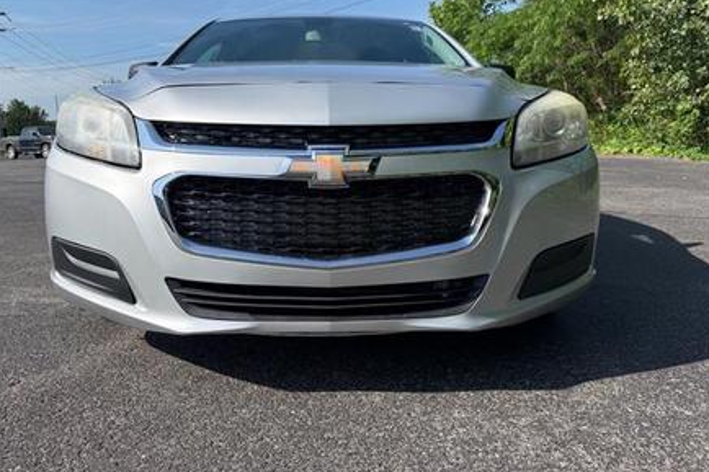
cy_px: 193
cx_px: 332
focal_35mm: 29
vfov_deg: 44.7
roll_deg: +3.1
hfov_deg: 63.6
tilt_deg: -7.6
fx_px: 571
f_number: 1.78
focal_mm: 6.76
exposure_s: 1/4975
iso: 100
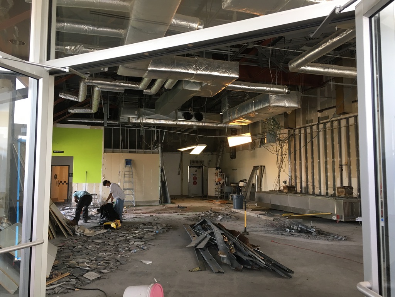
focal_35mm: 29
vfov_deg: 48.2
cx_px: 198
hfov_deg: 61.7
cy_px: 148
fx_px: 331
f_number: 2.2
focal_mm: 4.15
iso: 32
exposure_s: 1/30
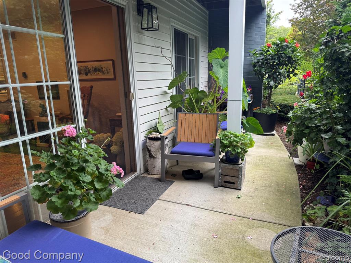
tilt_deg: -14.1
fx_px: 243
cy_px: 132
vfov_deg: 56.8
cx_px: 176
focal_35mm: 24
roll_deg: +2.5
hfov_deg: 71.6
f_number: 1.78
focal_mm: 6.76
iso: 64
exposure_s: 1/121
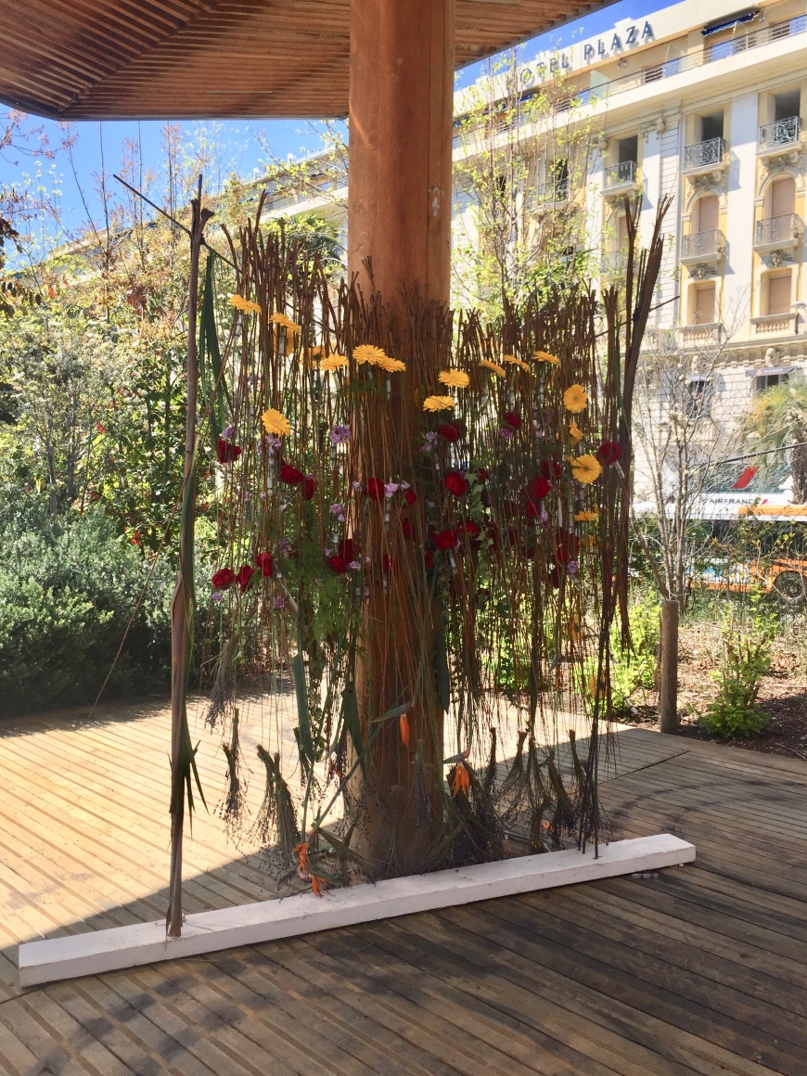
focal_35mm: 30
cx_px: 407
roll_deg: -1.9
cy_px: 549
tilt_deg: -3.5
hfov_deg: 46.8
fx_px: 933
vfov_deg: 60.0
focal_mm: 4.15
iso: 32
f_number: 2.2
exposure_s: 1/1236
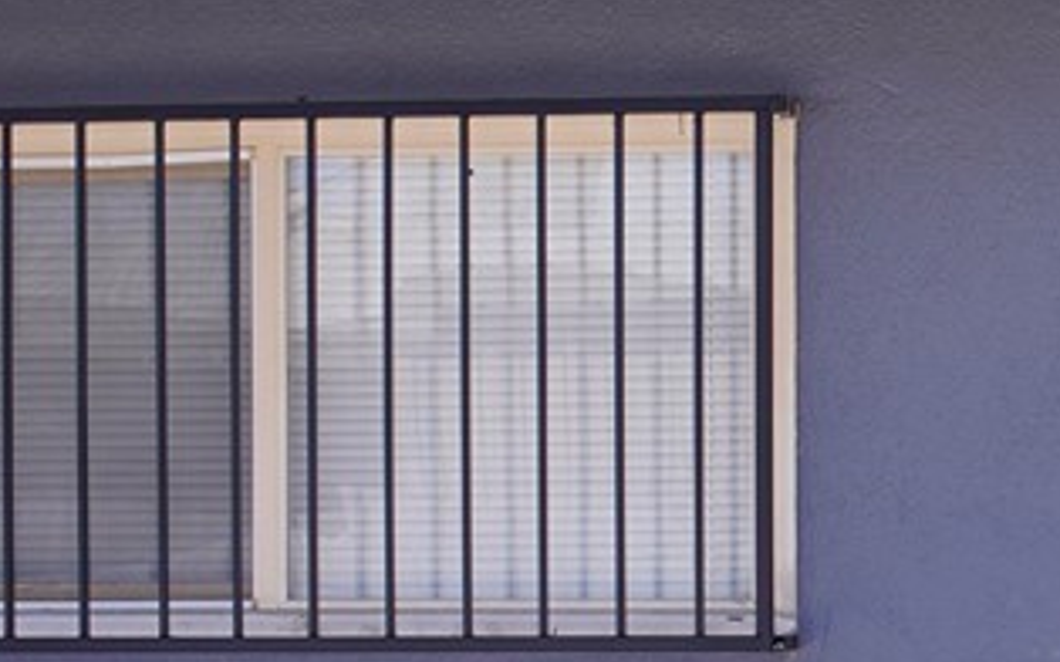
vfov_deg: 10.7
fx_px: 3516
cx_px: 1435
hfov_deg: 16.1
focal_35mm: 122
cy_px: 605
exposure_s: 1/250
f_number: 5
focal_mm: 23
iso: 100
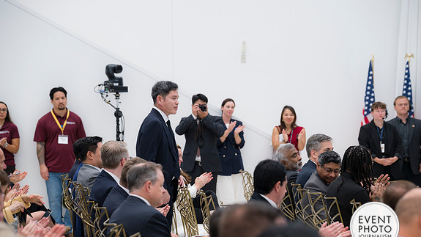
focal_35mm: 111
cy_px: 133
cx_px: 212
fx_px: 1239
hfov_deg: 19.3
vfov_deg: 10.9
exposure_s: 1/160
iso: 180
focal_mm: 105
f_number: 4
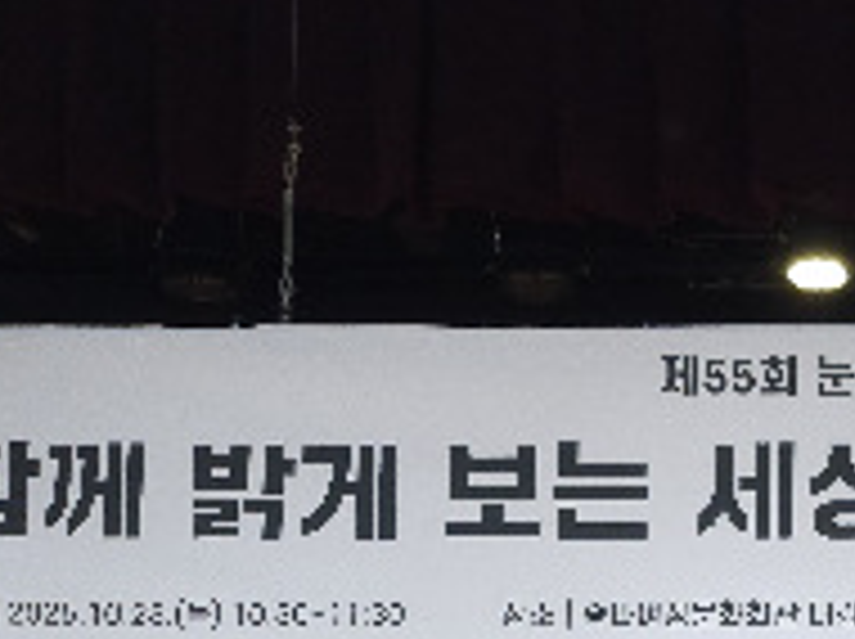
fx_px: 1998
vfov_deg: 16.8
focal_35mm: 81
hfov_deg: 23.1
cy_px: 896
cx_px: 868
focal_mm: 5
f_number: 1.8
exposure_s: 1/60
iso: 320
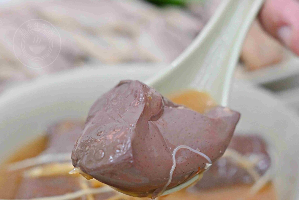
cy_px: 134
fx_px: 889
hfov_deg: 19.1
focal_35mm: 107
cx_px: 158
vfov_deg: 12.8
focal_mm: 50
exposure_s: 1/200
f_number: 3.2
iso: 1250
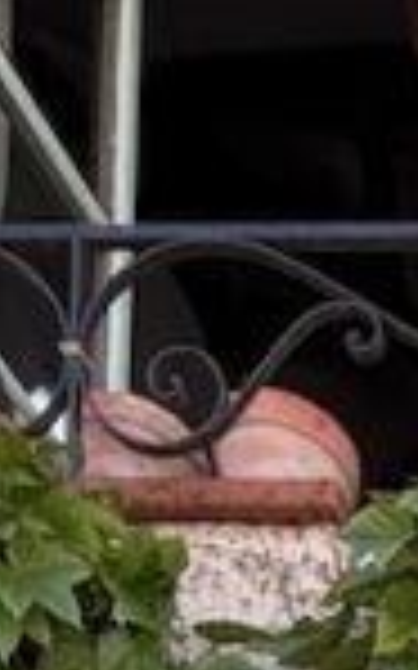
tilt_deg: +4.2
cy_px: 2006
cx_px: 1074
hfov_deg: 10.6
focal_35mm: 102
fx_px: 1861
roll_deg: -0.3
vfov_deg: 11.5
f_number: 2.2
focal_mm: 2.22
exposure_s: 1/502
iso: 64
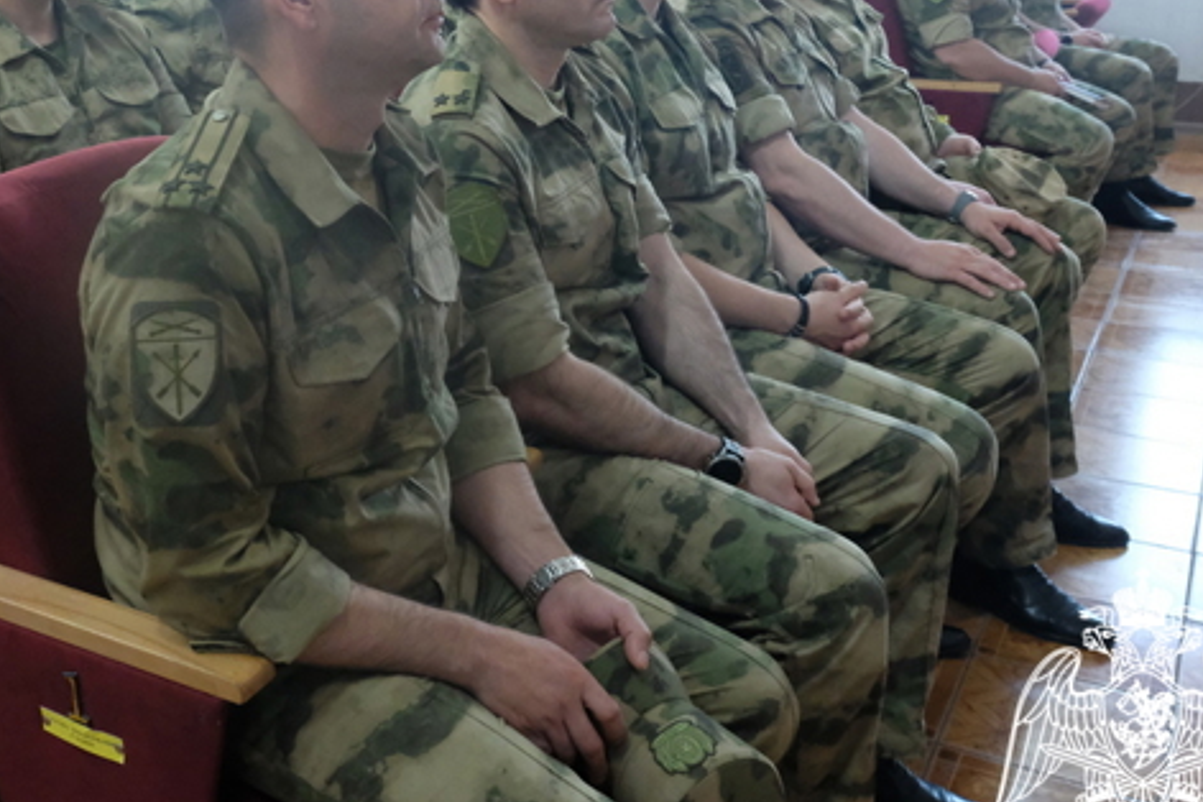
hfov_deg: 44.5
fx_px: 1437
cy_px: 238
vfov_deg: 30.8
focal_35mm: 43
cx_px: 360
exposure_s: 1/550
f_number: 5
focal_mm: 18
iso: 10000
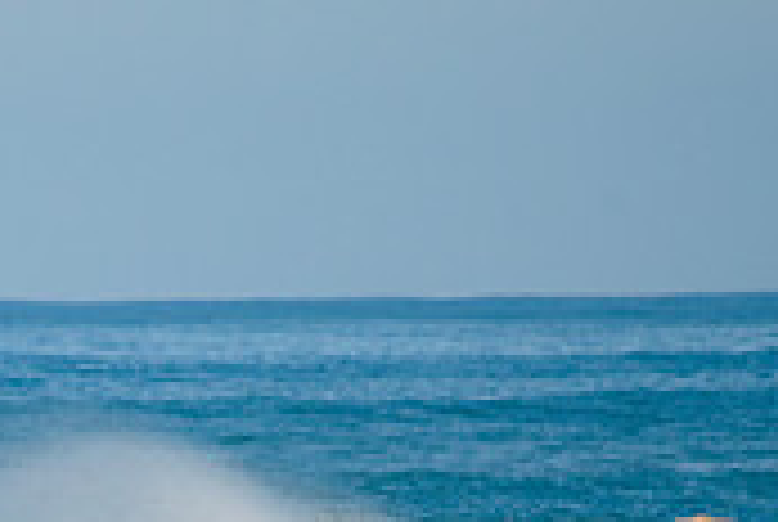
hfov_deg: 1.2
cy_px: 799
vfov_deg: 0.8
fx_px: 36217
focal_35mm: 1673
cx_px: -108
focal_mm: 500
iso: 200
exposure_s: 1/1600
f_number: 5.6
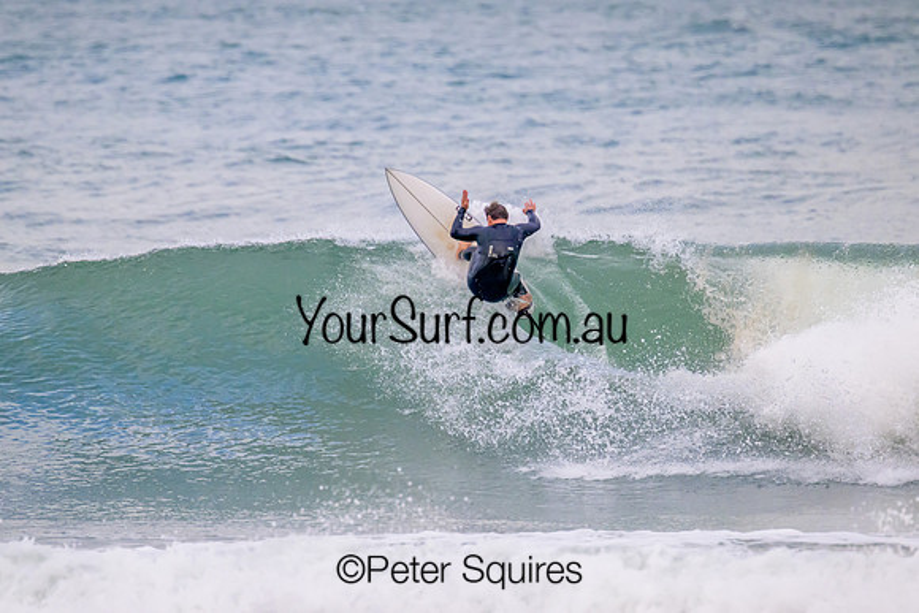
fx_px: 18396
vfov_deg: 1.9
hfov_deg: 2.9
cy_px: 306
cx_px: 460
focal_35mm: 720
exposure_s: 1/2000
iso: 3200
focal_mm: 690
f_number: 11
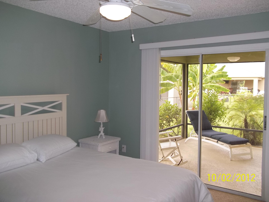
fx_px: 249
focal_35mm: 32
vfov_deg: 44.2
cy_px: 101
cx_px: 134
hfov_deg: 56.8
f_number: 2.9
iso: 80
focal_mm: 5.7
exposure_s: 1/50
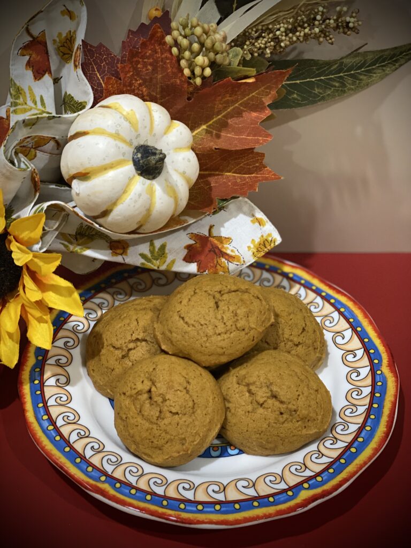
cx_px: 206
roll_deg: -2.1
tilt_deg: -38.3
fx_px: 823
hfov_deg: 28.0
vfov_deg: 36.8
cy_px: 274
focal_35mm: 52
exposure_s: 1/40
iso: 320
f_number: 2
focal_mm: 6
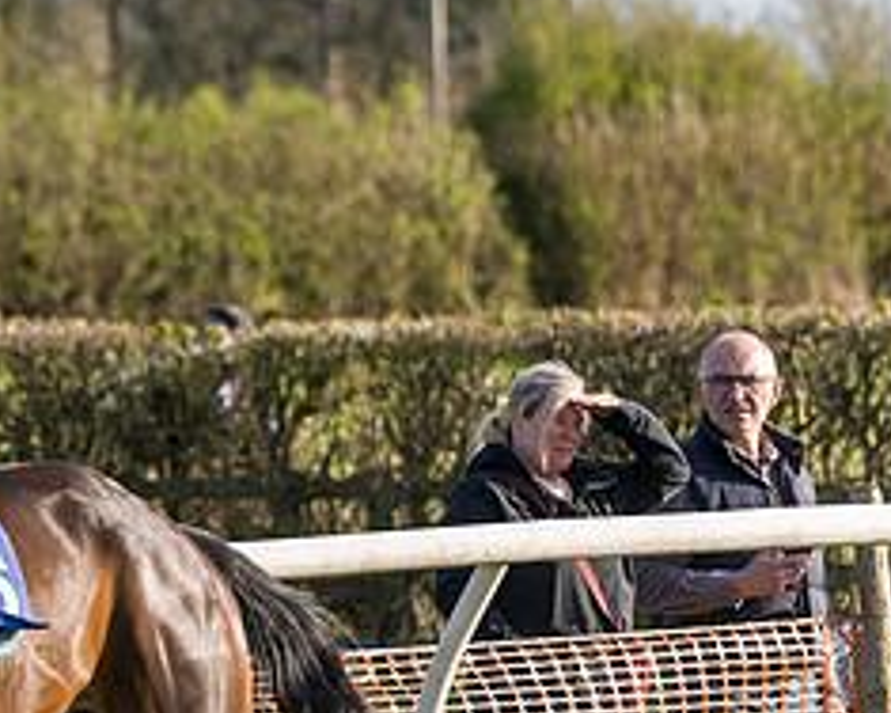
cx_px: -119
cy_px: 641
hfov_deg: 2.6
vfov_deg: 2.1
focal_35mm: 742
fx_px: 19567
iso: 400
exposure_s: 1/1600
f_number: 4
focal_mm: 160
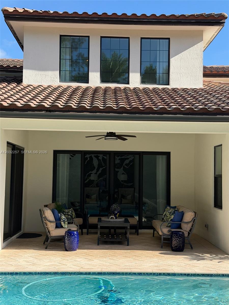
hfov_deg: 30.3
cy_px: 152
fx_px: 423
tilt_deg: +4.1
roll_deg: -0.8
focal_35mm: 48
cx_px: 114
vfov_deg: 39.7
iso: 64
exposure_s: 1/1883
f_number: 1.78
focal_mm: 6.76
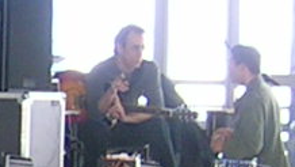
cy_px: 217
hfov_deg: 7.3
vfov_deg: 4.3
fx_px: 2192
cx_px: -376
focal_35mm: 280
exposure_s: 1/30
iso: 55
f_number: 2.8
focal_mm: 5.4
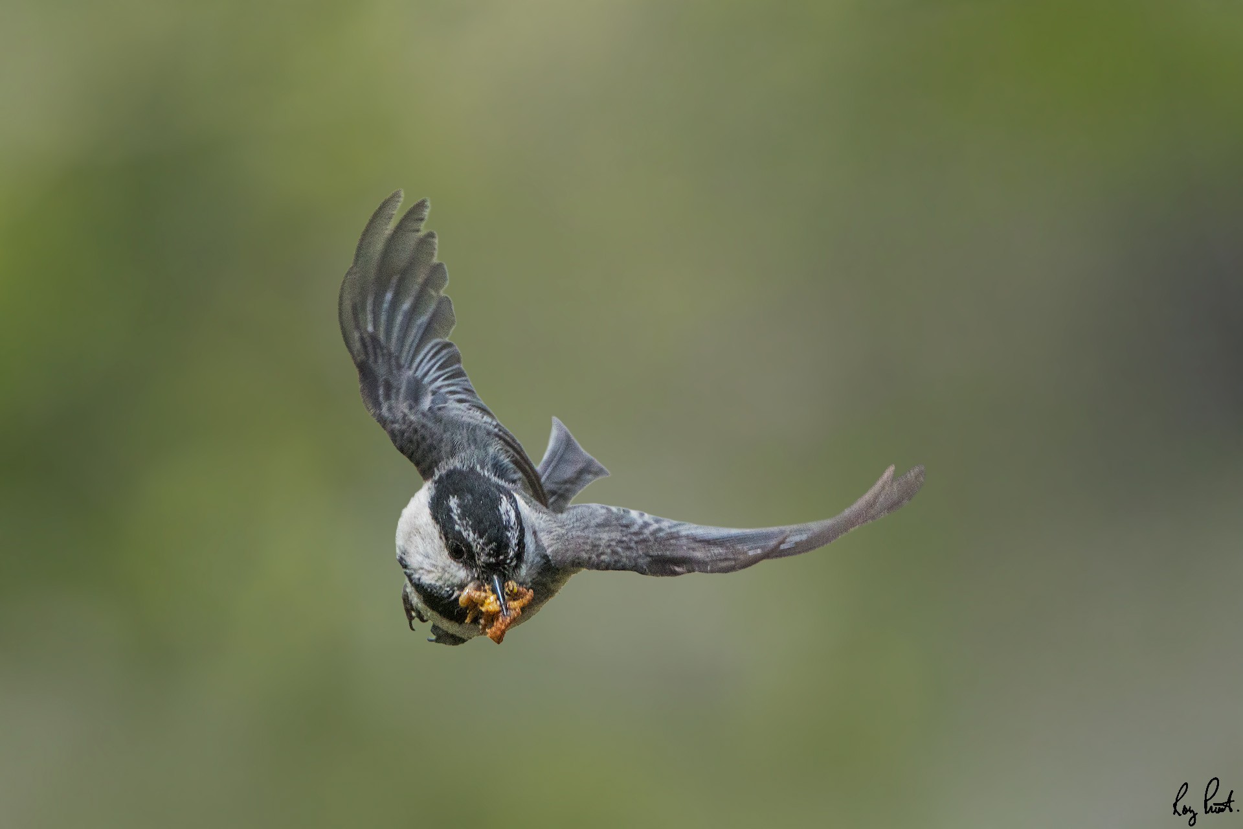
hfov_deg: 4.9
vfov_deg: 3.3
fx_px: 14501
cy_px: 414
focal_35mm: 420
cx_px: 622
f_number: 5.6
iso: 2500
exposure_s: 1/5000
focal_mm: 420
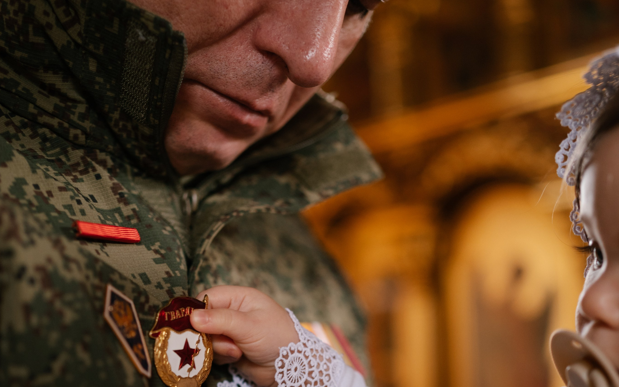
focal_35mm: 54
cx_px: 311
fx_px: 911
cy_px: 366
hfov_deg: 37.5
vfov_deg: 23.2
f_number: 1.8
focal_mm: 35
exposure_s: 1/250
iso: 320
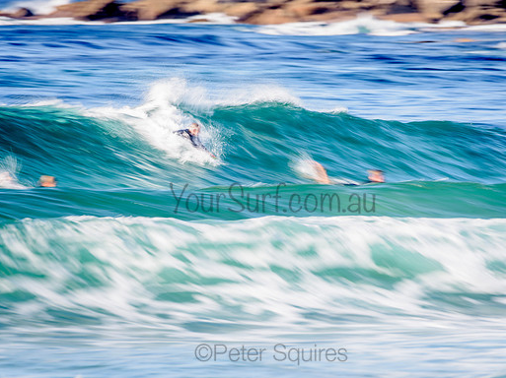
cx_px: 208
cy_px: 152
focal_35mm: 667
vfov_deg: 2.2
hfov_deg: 3.0
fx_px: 9743
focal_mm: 500
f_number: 9
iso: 31
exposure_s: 1/13
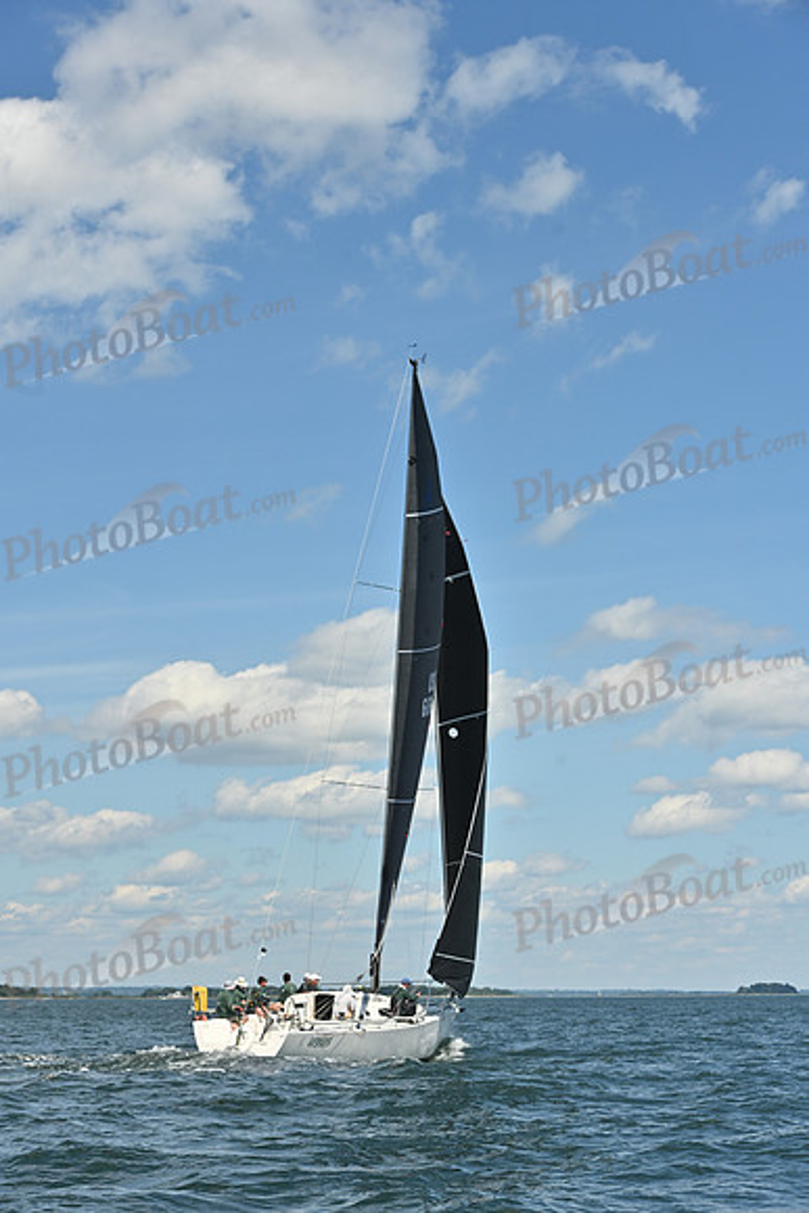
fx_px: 2358
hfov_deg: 19.5
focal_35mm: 70
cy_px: 606
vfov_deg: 28.8
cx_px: 404
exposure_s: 1/1250
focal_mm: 70
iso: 250
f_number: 9
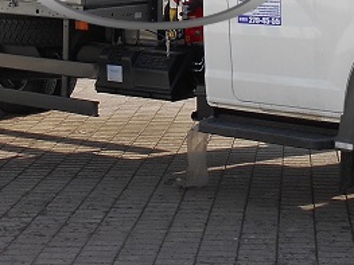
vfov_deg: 14.6
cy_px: -27
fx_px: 1012
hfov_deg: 19.8
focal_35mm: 99
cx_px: 133
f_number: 3.2
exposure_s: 1/500
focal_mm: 4.6
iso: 80
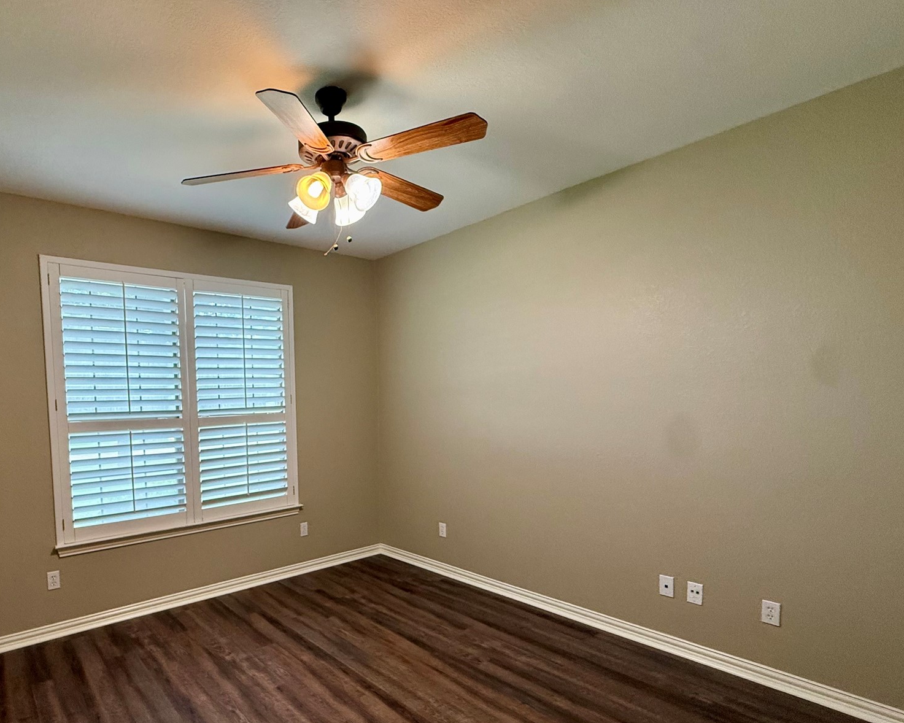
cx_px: 320
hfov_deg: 81.2
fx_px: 508
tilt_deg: -2.5
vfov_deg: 70.2
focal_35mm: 19
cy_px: 430
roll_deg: +1.0
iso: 320
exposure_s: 1/120
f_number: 2.2
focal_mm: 2.22
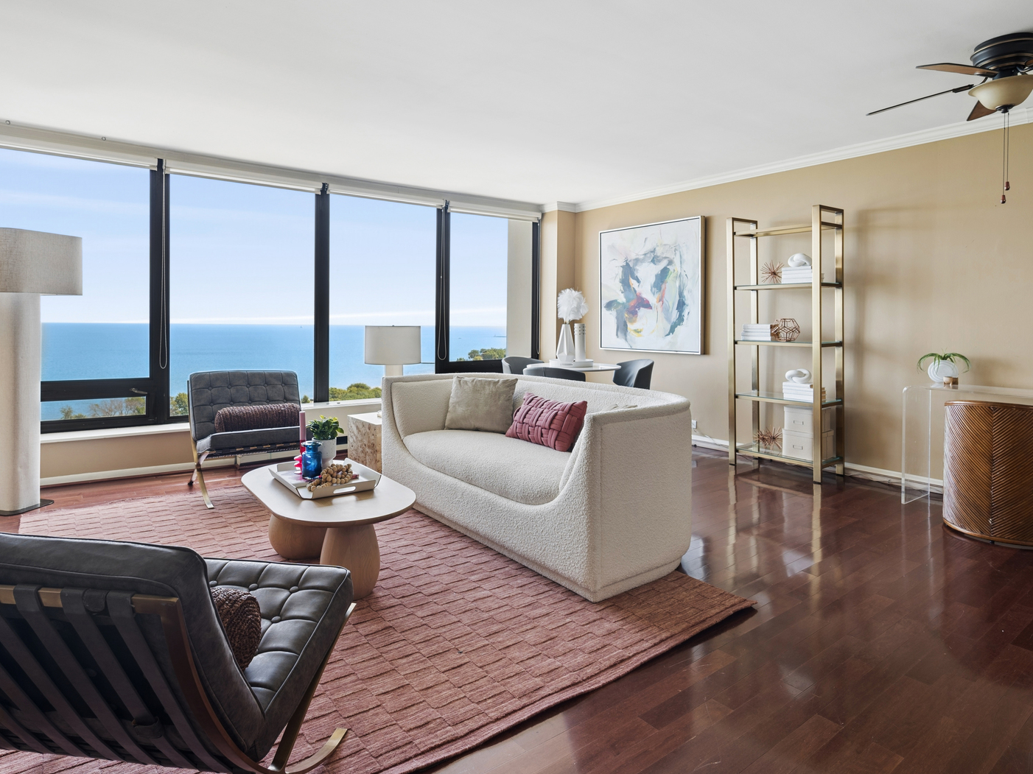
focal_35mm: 20
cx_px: 501
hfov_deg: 81.7
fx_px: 597
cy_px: 390
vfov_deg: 66.0
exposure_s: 1/50
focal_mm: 18
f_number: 8
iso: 200
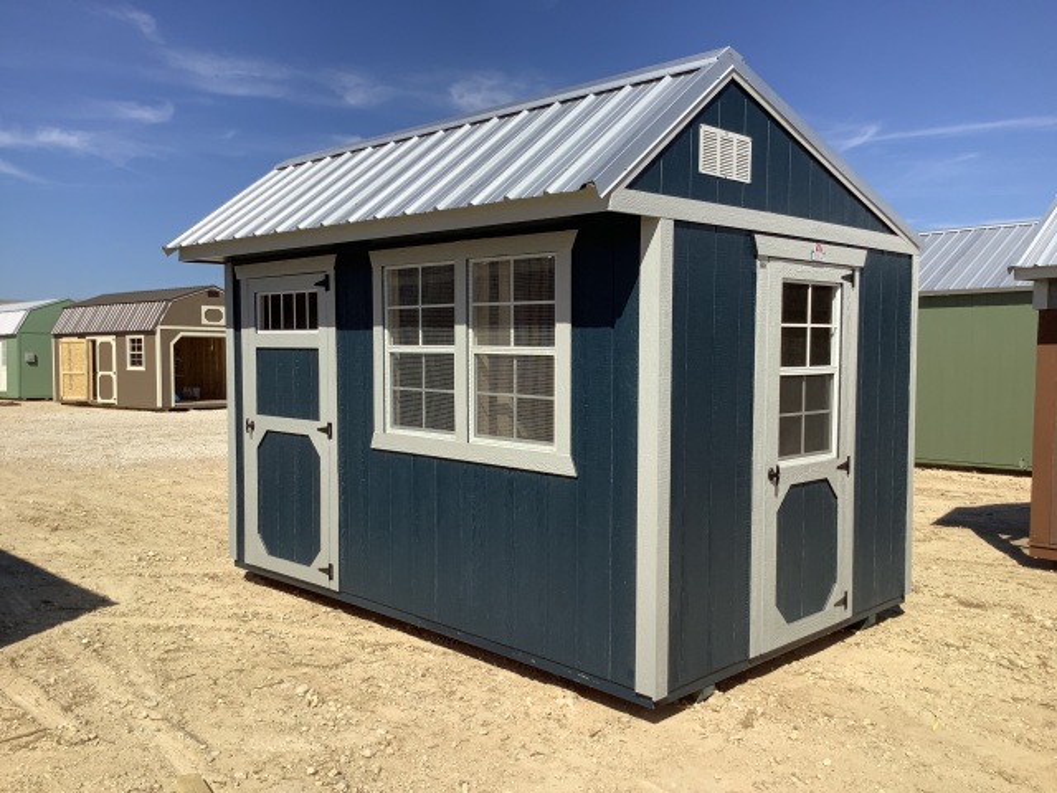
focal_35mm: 31
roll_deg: +0.2
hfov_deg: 58.4
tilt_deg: -3.0
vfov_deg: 45.4
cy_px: 396
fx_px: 947
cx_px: 528
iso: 25
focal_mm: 3.3
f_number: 2.4
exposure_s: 1/2331
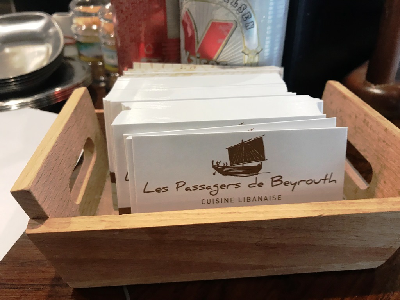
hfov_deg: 63.4
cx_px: 200
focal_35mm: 28
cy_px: 150
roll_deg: -0.2
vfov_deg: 49.7
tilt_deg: -30.1
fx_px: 324
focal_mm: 3.99
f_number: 1.8
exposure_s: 1/33
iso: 40
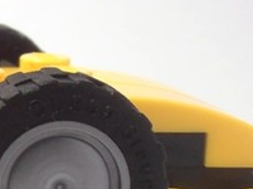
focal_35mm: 166
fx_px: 1211
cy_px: 113
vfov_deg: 8.9
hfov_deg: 11.1
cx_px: -210
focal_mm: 6.61
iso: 80
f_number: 3.9
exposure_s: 1/60
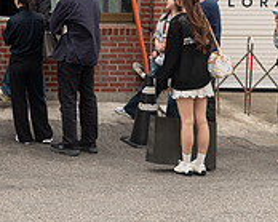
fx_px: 748
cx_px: -50
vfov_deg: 16.4
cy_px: -20
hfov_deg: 19.9
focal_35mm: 91
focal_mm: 29
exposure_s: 1/100
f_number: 3.5
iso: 64
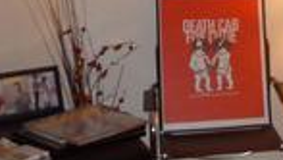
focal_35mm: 114
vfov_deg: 10.5
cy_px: -39
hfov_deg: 17.3
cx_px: 399
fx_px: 856
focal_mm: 5.2
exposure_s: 1/30
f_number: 3.3
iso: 160
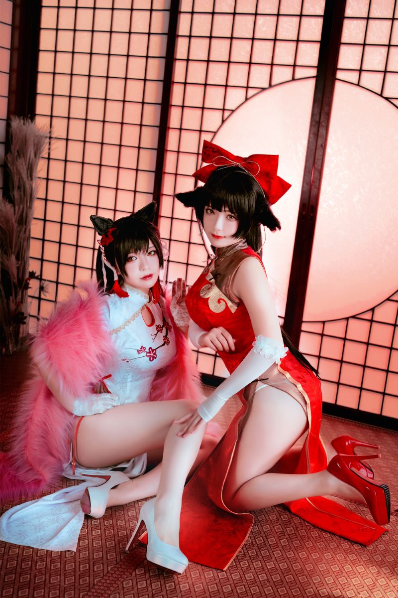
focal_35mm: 40
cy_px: 299
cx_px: 199
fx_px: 663
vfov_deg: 48.5
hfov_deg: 33.4
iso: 125
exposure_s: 1/100
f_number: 2.8
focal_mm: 40
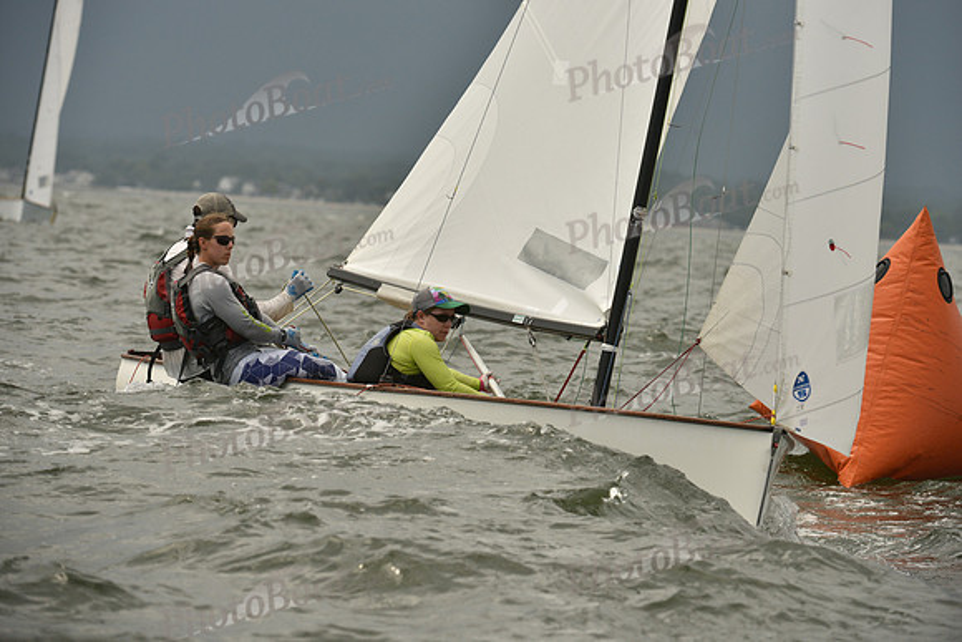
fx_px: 5880
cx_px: 481
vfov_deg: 6.2
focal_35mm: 220
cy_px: 321
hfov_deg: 9.4
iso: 320
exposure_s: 1/1600
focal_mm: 220
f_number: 7.1
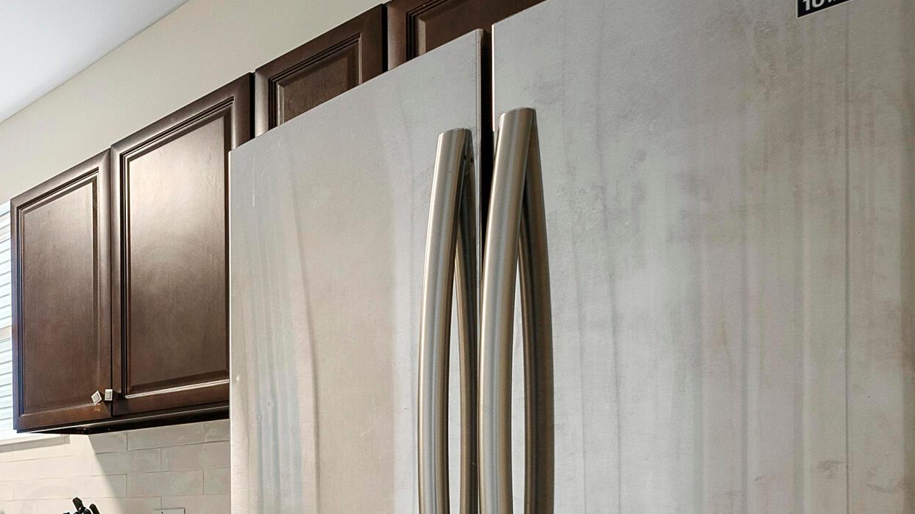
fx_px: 849
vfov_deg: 30.9
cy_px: 529
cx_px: -140
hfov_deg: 41.8
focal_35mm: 35
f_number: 9
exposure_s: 1/2
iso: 640
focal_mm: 14
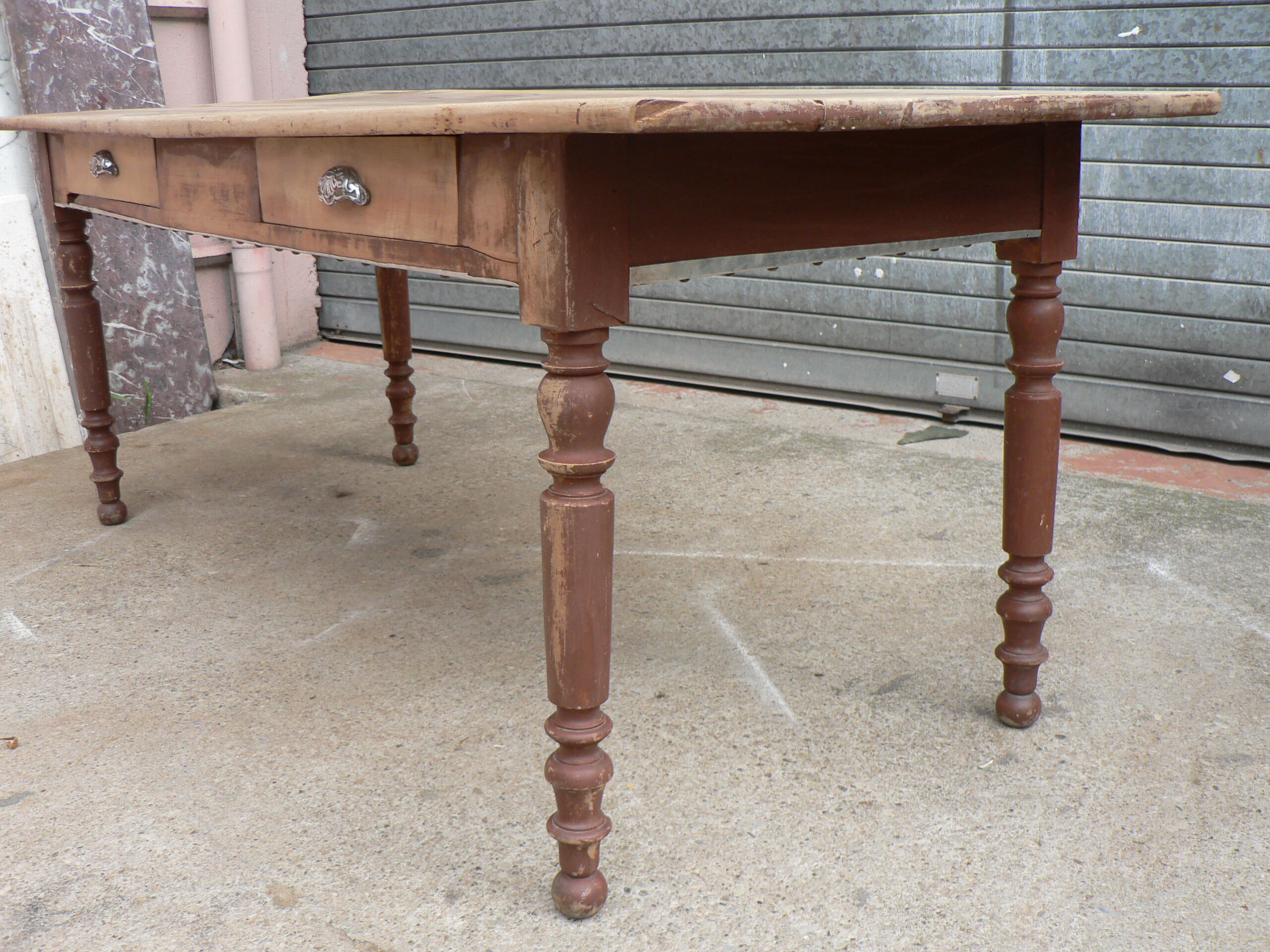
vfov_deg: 39.7
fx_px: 1321
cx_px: 635
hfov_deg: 51.4
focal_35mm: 36
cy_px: 476
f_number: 2.8
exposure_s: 1/250
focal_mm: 6
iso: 80
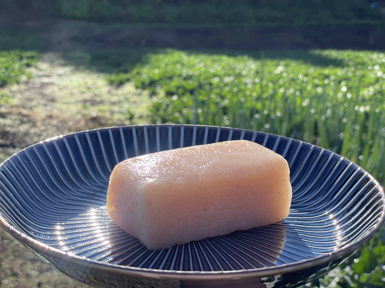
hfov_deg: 36.8
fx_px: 578
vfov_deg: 28.0
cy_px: 144
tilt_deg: -6.9
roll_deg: -0.9
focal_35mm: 52
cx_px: 192
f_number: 2
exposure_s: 1/1142
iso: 32
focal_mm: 6
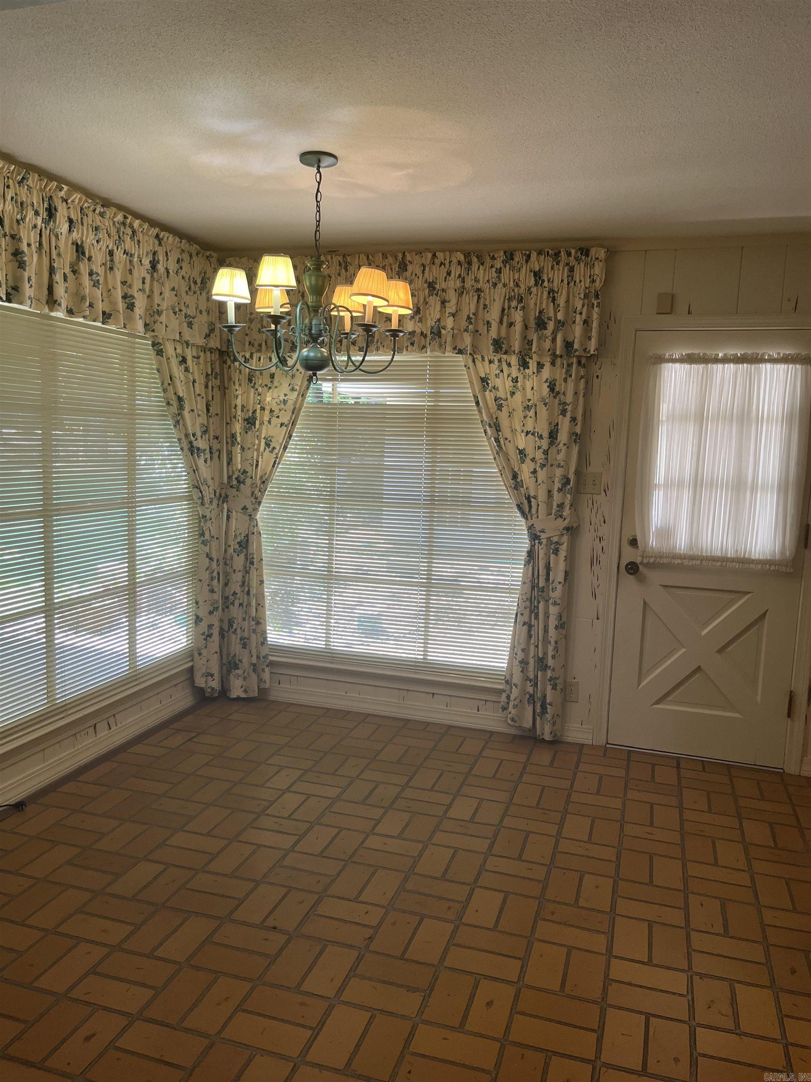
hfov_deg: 53.1
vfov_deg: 67.3
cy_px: 541
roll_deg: -1.5
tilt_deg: -7.5
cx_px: 406
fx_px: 812
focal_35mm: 26
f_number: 1.6
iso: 100
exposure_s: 1/120
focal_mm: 5.1
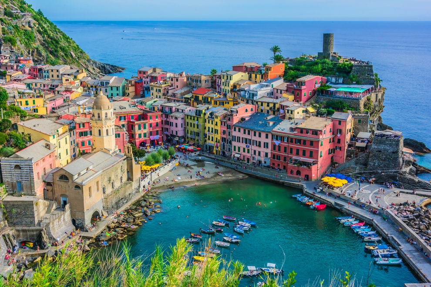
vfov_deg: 31.9
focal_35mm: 42
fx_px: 503
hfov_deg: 46.4
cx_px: 216
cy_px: 144
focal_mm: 42
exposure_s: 1/200
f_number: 16
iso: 500
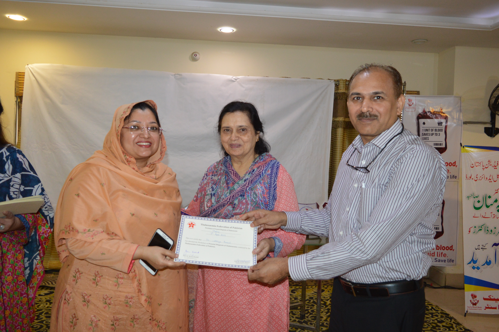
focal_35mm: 27
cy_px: 166
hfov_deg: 67.4
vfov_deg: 47.8
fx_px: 374
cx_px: 250
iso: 1000
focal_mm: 18
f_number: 3.5
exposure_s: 1/60
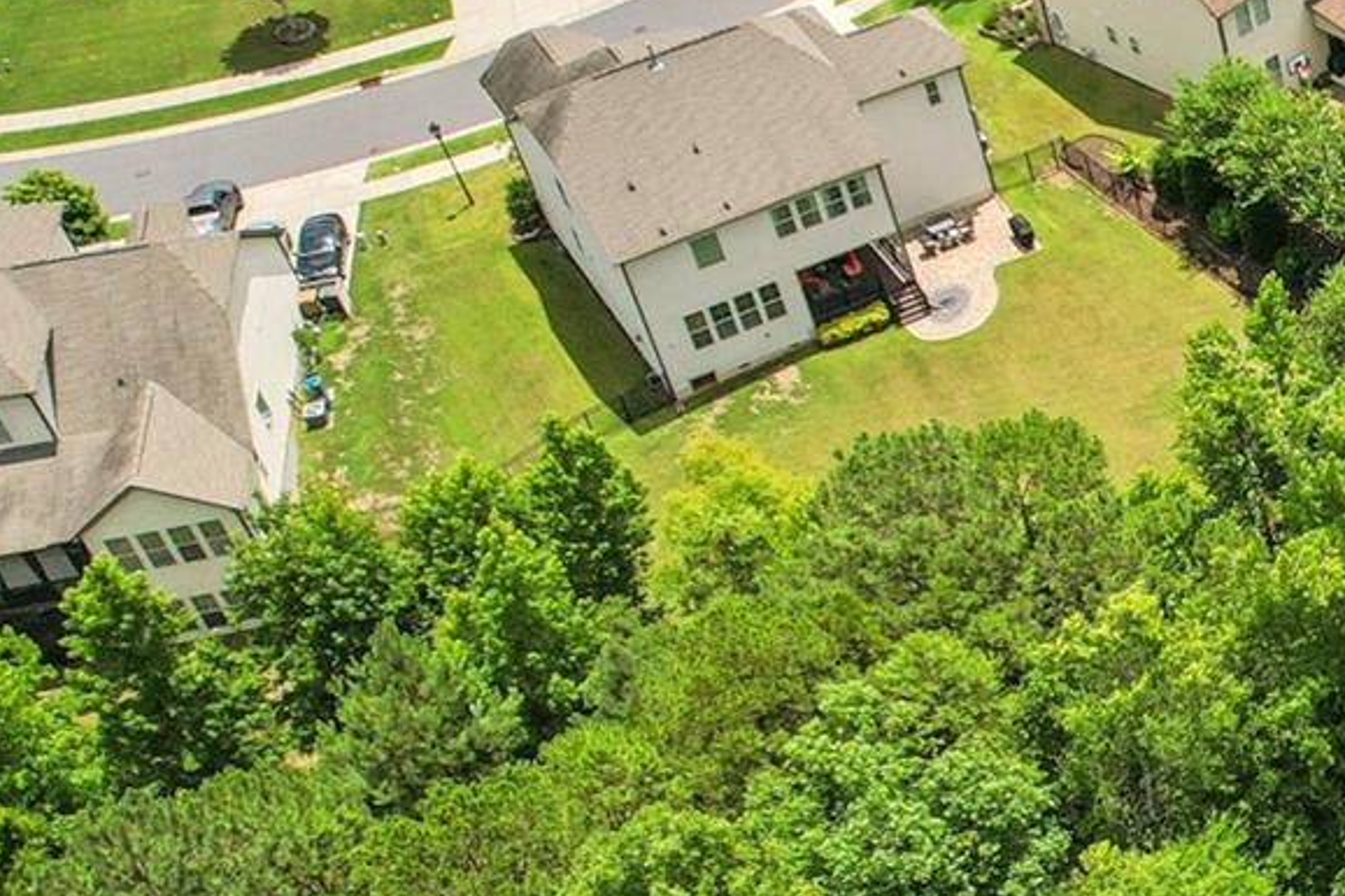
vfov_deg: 17.3
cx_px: 2057
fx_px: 2913
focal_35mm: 78
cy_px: 739
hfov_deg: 21.5
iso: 100
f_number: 2.8
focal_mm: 8.4
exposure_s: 1/500
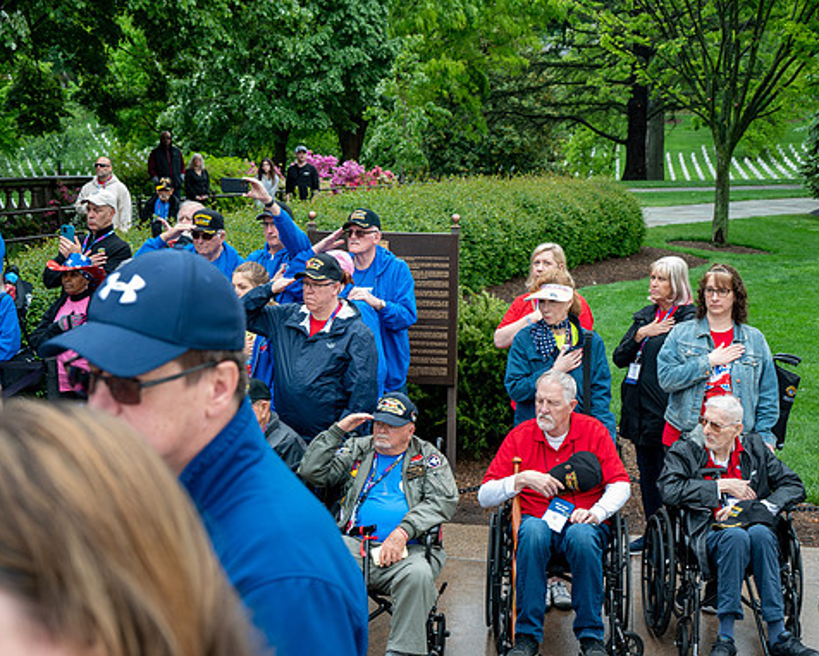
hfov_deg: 33.0
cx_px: 355
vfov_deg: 26.7
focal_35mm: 57
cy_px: 316
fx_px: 1382
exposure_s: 1/100
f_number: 6.3
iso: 450
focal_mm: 47
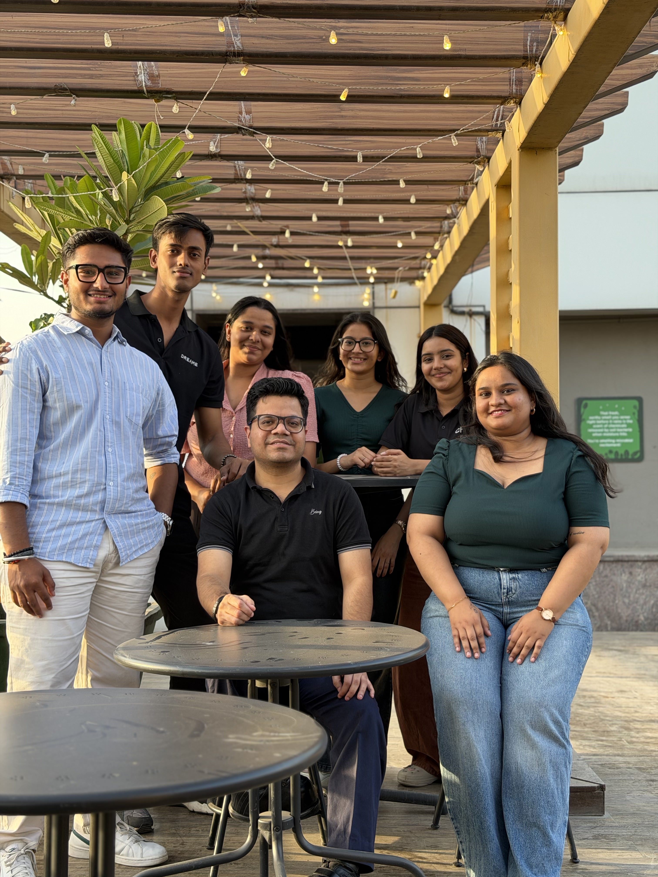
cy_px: 438
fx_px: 1217
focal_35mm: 48
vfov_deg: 39.7
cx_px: 329
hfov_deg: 30.3
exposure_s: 1/161
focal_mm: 6.76
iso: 64
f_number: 1.78
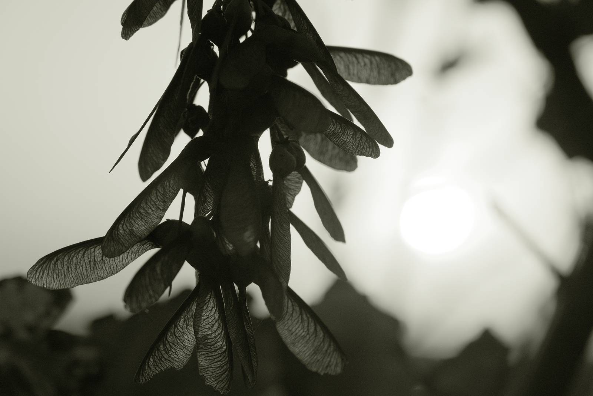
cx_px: 296
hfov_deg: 17.1
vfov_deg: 11.4
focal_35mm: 120
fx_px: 1977
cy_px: 198
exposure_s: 1/2700
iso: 640
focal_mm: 80
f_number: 5
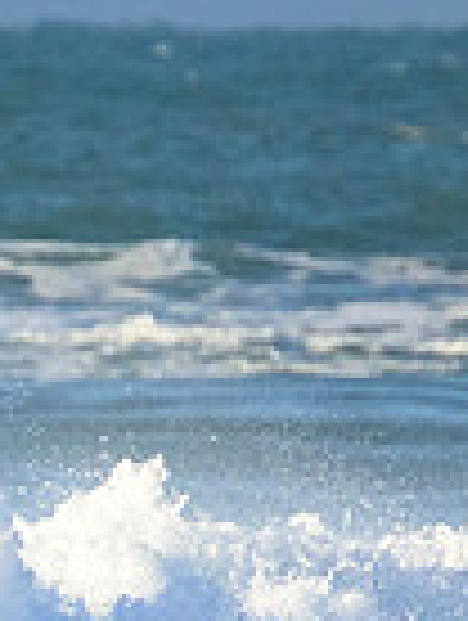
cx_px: -734
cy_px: 895
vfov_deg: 0.6
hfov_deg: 0.4
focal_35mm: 3480
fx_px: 62539
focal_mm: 800
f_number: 11
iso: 2500
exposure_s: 1/2000
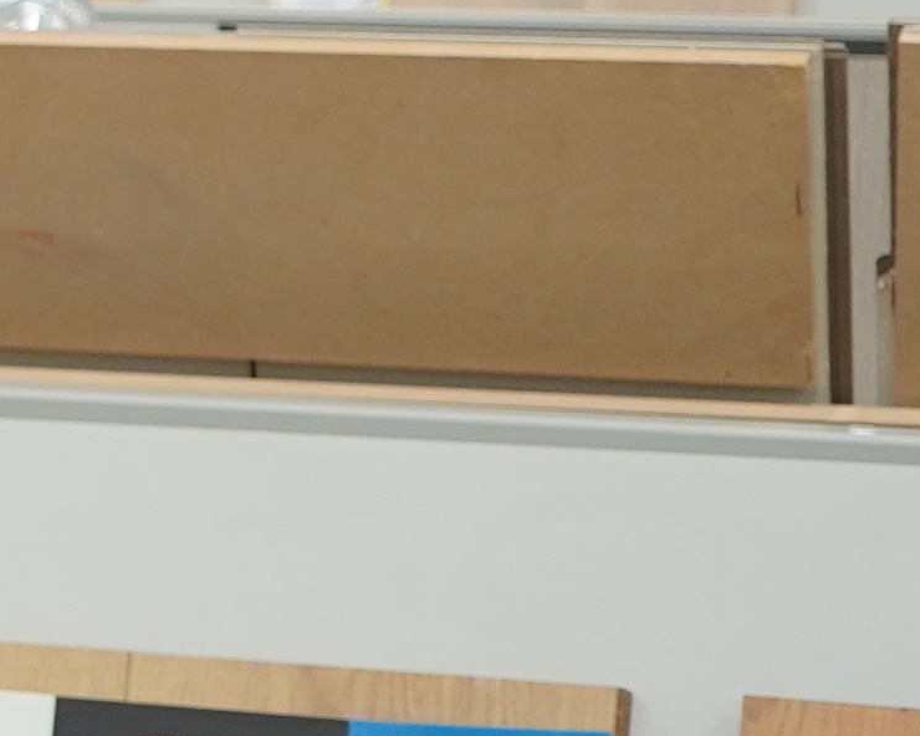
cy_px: 244
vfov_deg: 6.6
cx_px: -2518
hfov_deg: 6.8
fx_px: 6426
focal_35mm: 236
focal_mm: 31
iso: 500
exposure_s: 1/160
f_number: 4
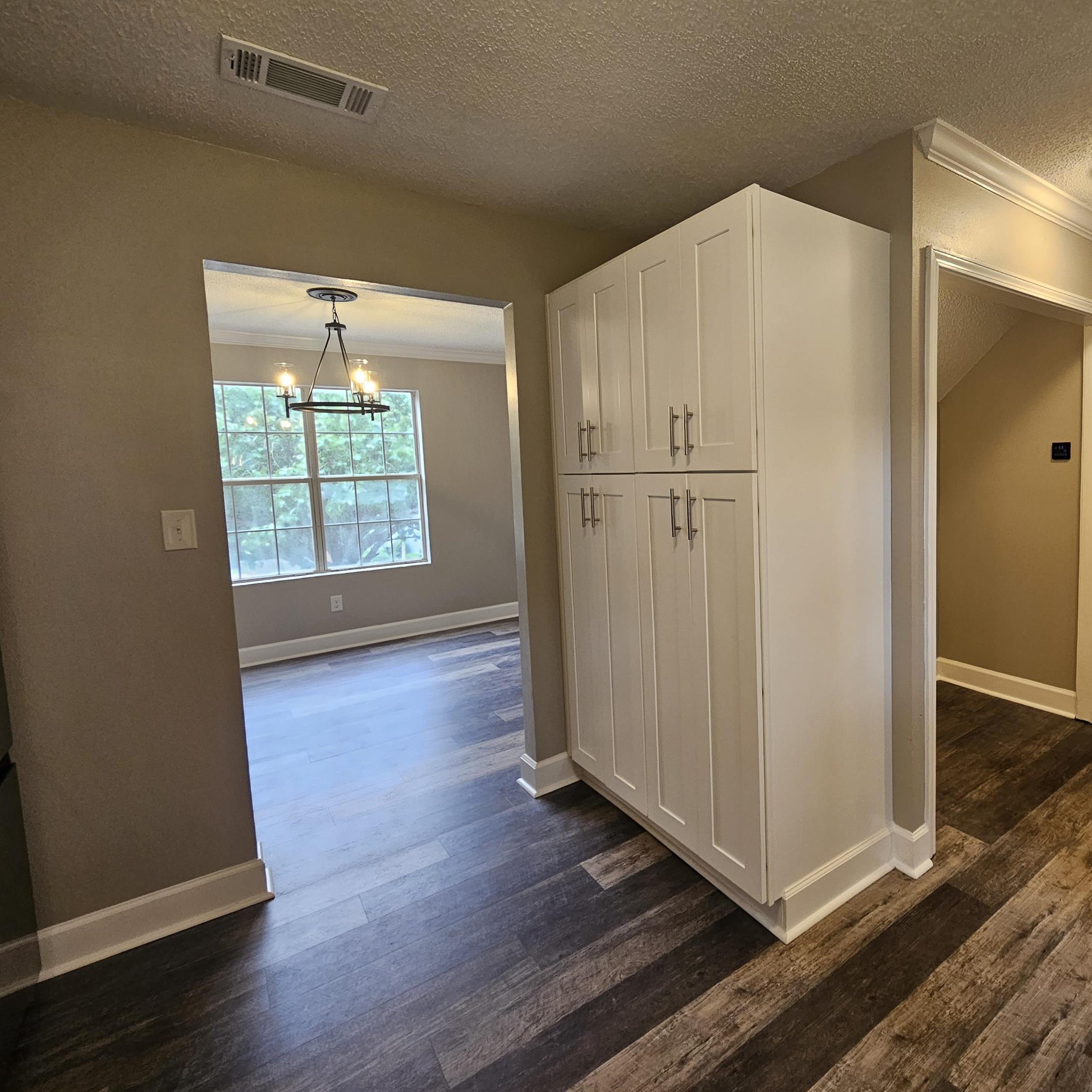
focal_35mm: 16
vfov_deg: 87.4
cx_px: 729
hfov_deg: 84.4
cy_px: 522
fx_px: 571
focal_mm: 2.2
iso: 160
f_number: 2.2
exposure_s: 1/60
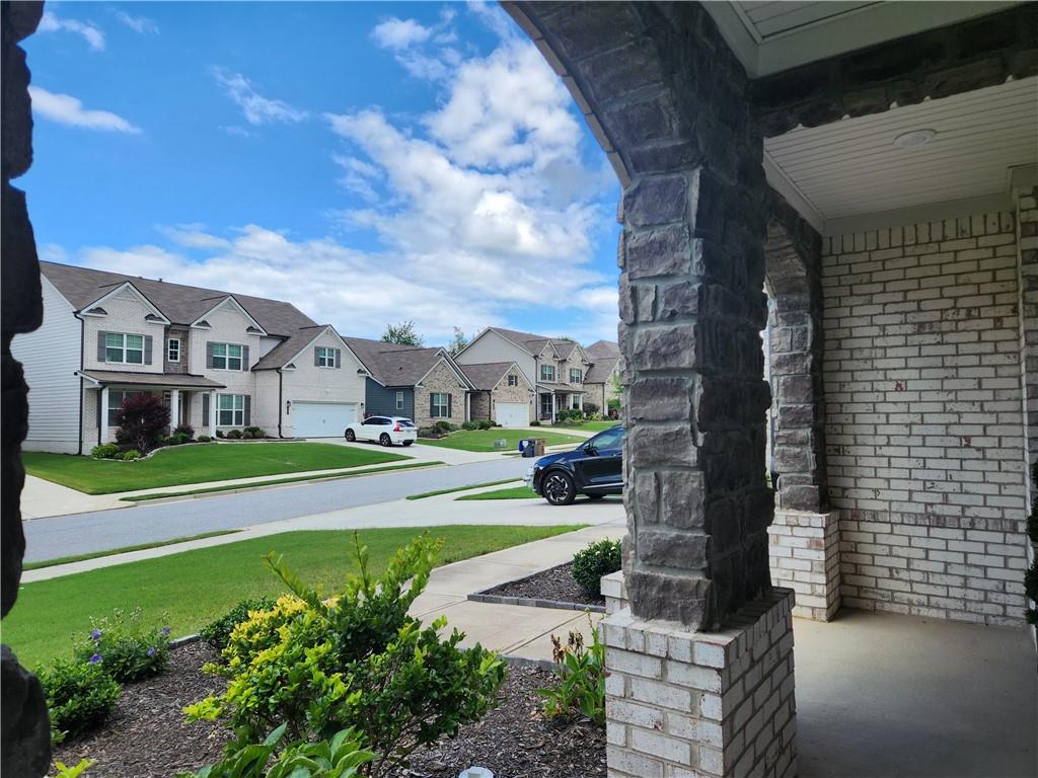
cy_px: 389
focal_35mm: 23
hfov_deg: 73.9
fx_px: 690
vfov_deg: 58.9
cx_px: 519
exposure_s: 1/717
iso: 20
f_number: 1.8
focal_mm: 5.4
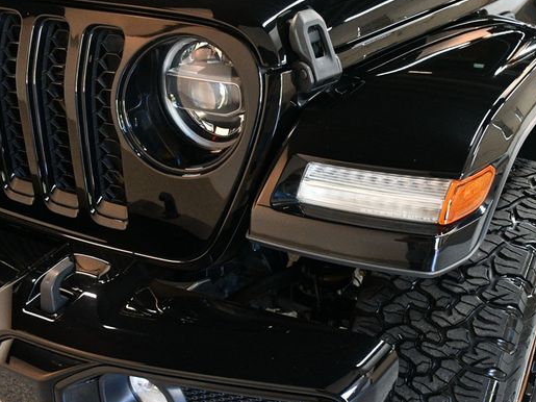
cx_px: 315
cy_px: 198
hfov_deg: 43.7
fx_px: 666
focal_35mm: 43
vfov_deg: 33.6
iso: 3200
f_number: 3.8
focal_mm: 24
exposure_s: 1/80
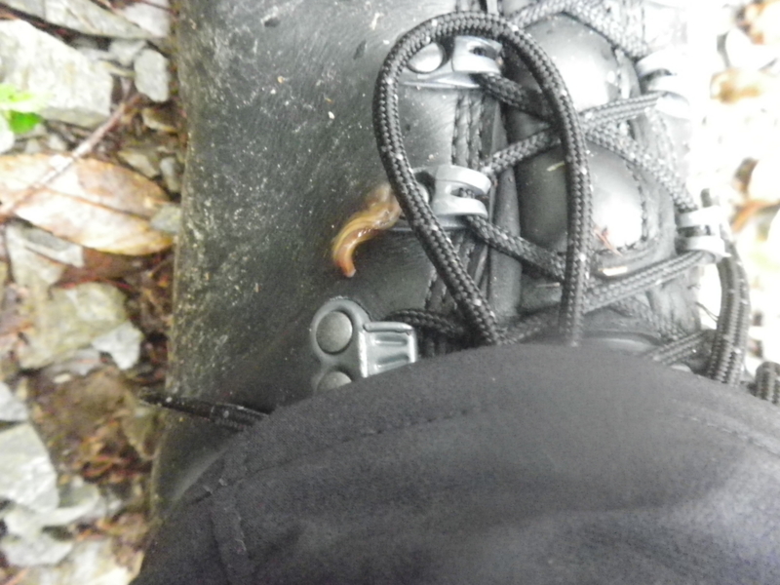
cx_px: 390
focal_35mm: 35
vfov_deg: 40.7
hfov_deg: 52.6
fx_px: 789
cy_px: 292
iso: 800
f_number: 3.8
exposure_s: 1/4
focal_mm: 6.2
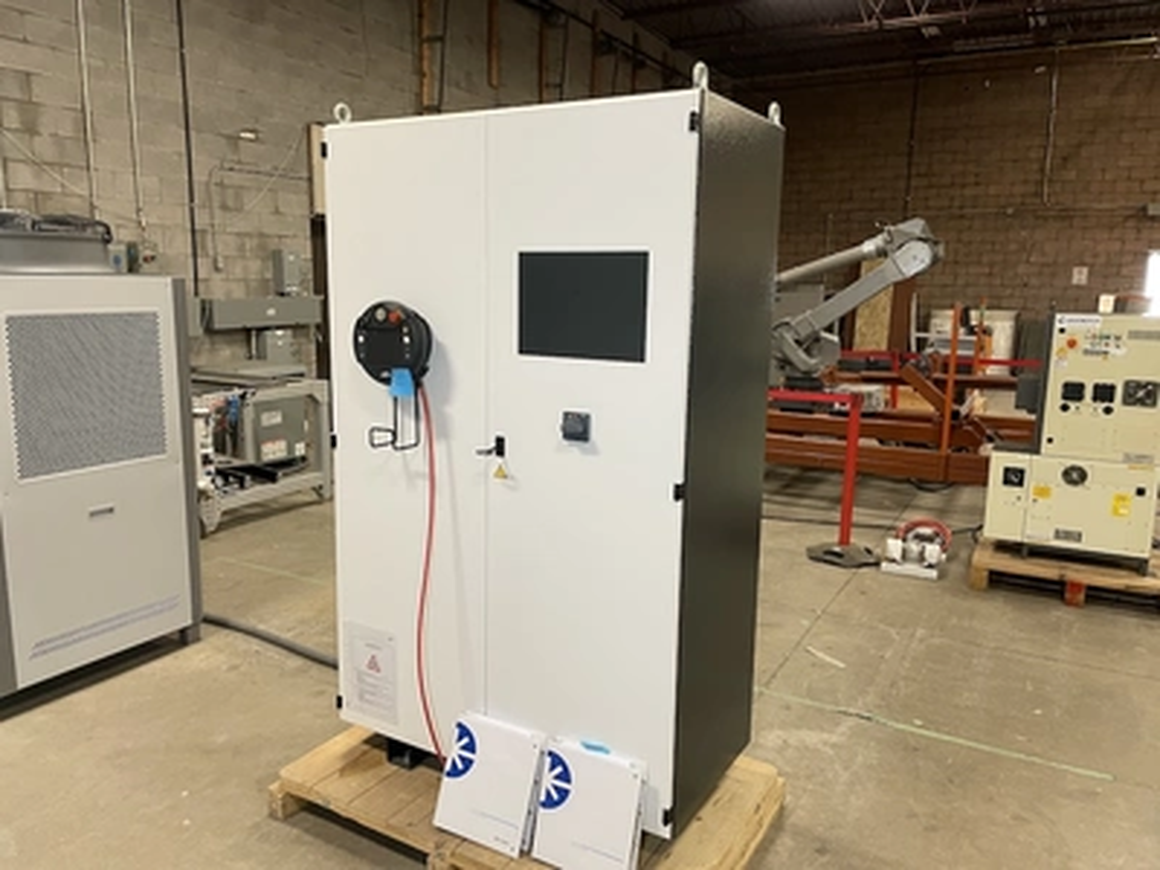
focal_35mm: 26
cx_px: 580
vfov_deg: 53.1
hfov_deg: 67.3
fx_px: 871
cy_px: 435
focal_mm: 4.2
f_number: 1.6
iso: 200
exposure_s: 1/60
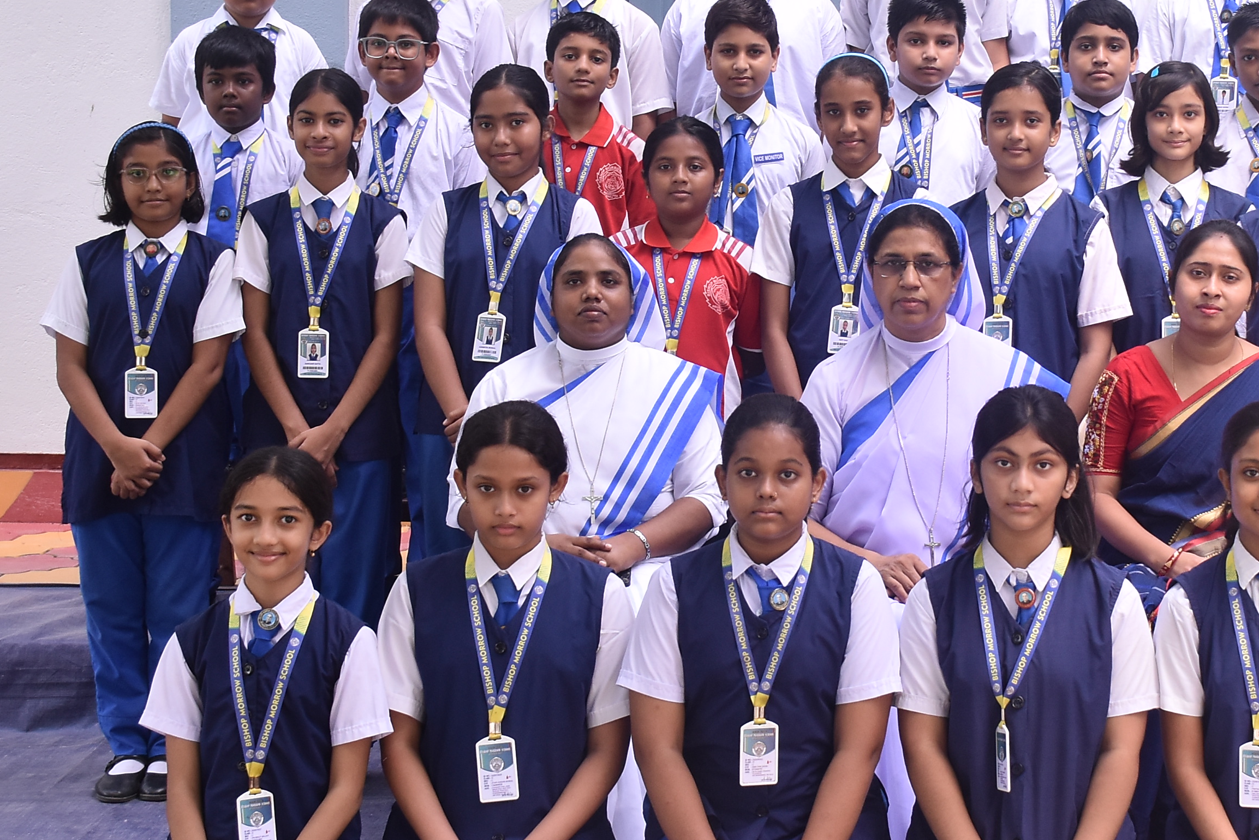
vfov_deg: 17.9
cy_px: 330
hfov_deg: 26.5
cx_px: 867
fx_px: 2658
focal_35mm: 76
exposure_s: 1/160
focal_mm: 26
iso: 400
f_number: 5
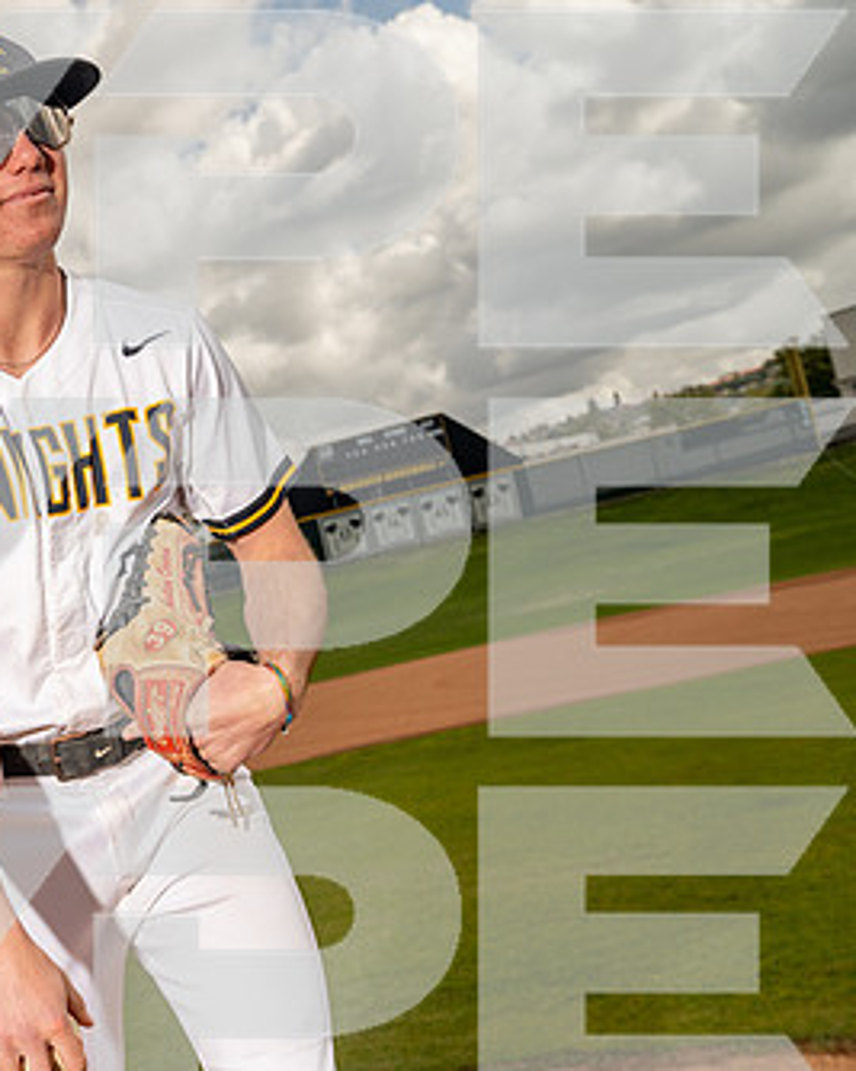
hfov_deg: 25.6
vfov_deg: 33.0
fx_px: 1806
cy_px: 569
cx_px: 42
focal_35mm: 57
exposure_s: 1/250
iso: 100
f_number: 5.6
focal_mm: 35
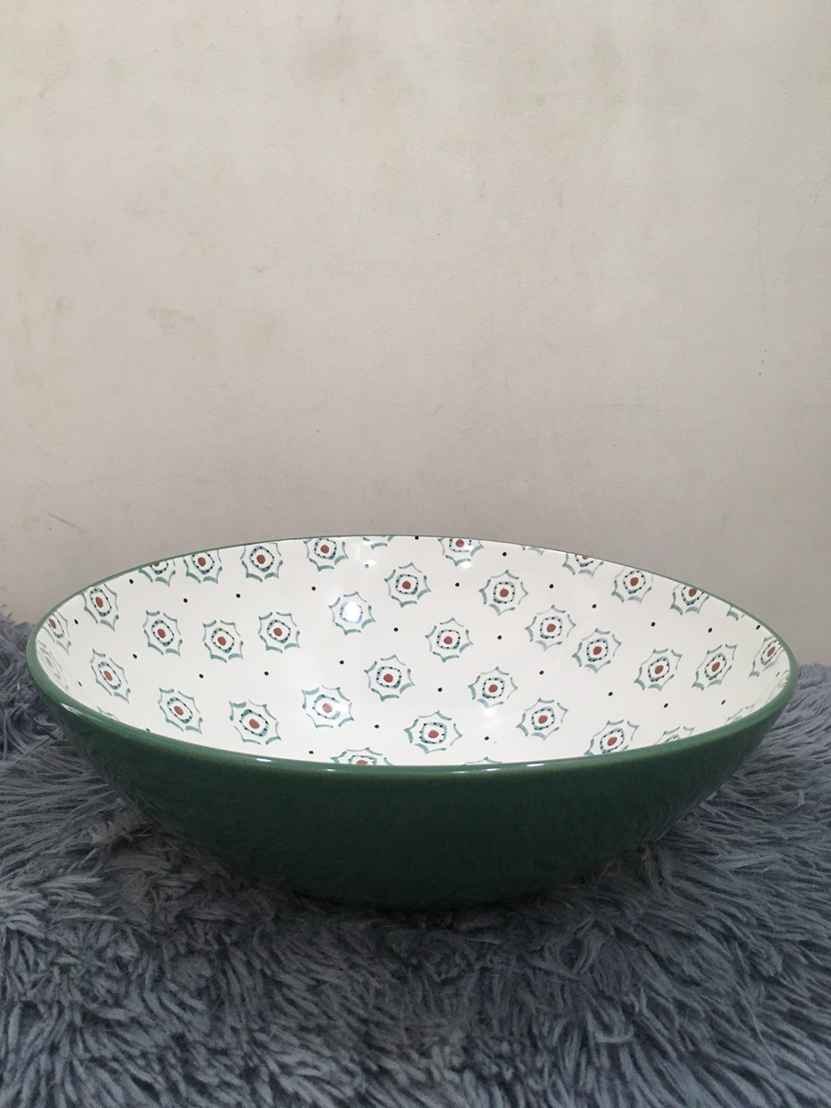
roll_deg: -1.3
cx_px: 416
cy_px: 554
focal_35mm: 29
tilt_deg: -14.0
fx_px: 928
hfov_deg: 48.2
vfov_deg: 61.7
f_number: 2.2
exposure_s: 1/33
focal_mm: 4.15
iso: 64
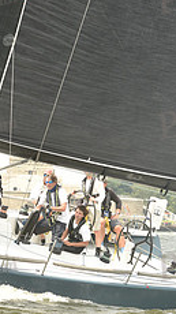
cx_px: 89
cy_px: 195
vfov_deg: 11.6
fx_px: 1538
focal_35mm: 185
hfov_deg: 6.5
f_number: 5.6
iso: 250
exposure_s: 1/800
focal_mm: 70
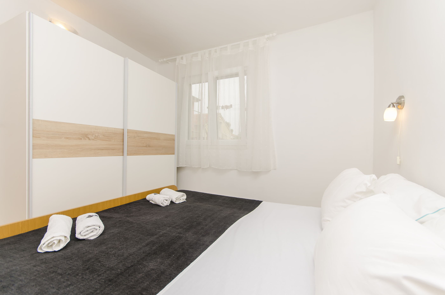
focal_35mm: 15
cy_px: 148
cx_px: 222
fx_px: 185
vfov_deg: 77.1
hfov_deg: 100.5
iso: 160
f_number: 6.3
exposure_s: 1/100
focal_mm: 10
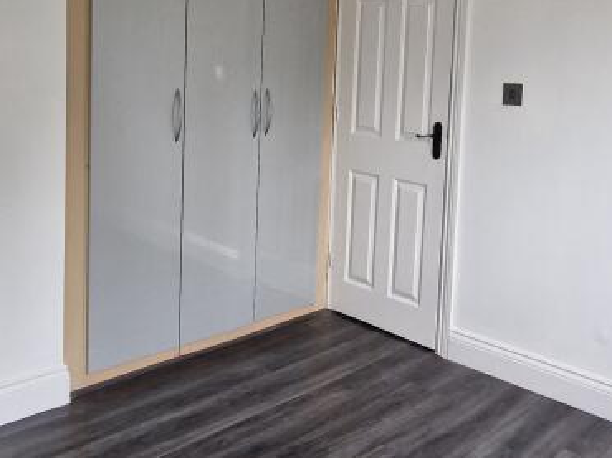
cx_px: 369
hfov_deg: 51.0
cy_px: 127
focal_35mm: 36
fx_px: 636
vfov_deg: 38.8
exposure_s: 1/50
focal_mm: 2.2
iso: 250
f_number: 2.2
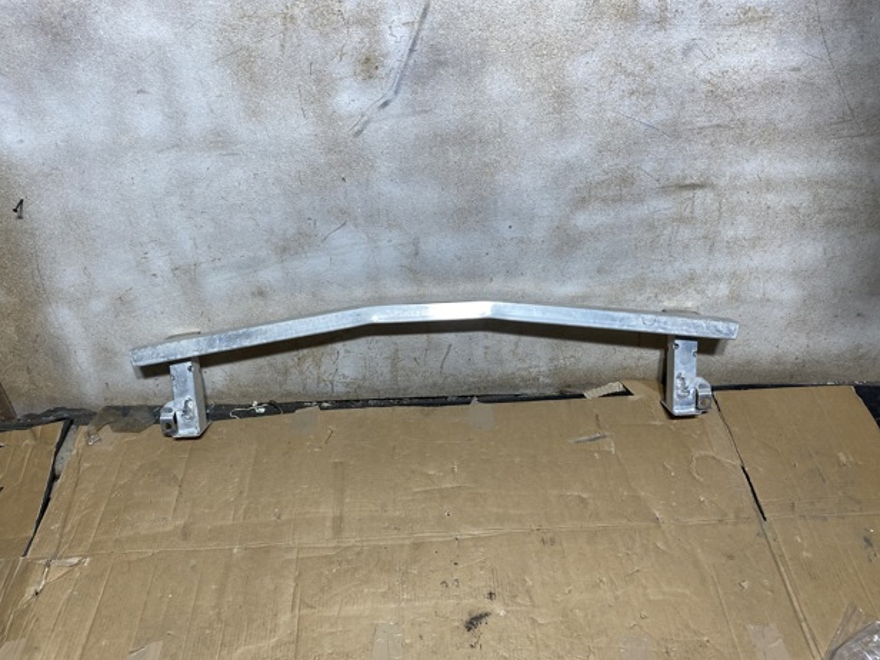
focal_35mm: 27
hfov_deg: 65.3
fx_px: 686
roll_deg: +2.2
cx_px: 433
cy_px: 333
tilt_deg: -42.9
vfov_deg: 51.4
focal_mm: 4.25
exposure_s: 1/100
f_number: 1.8
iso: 80
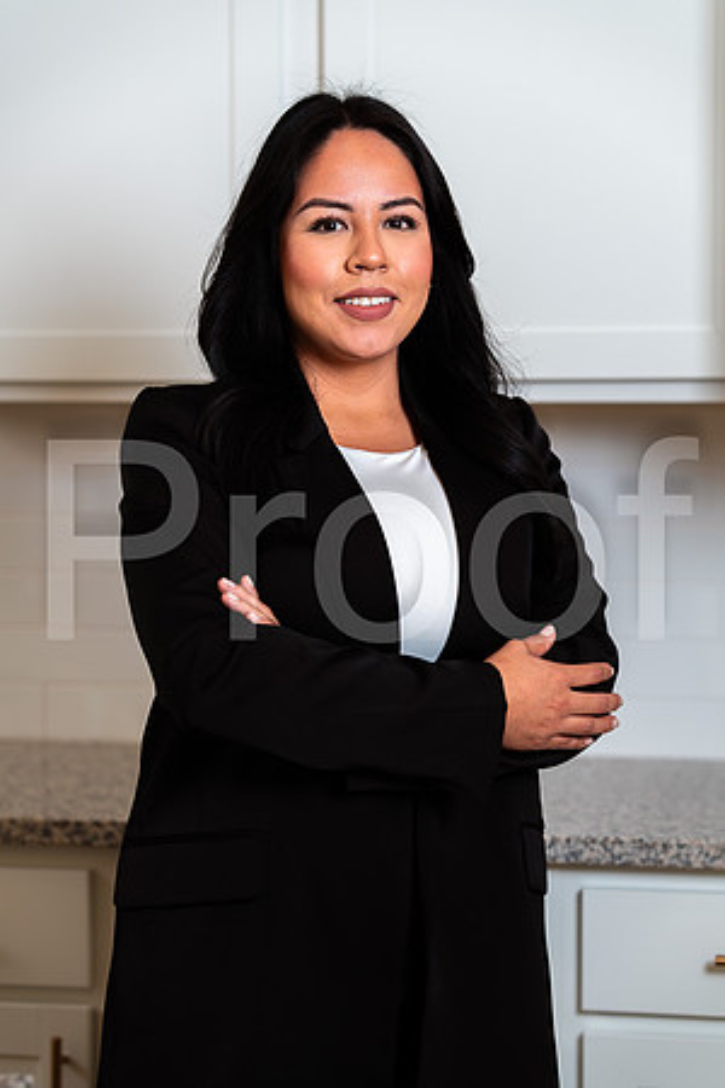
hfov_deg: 16.1
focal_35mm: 85
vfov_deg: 23.9
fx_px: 2568
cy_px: 544
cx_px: 362
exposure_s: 1/160
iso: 50
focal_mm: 85
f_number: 2.8
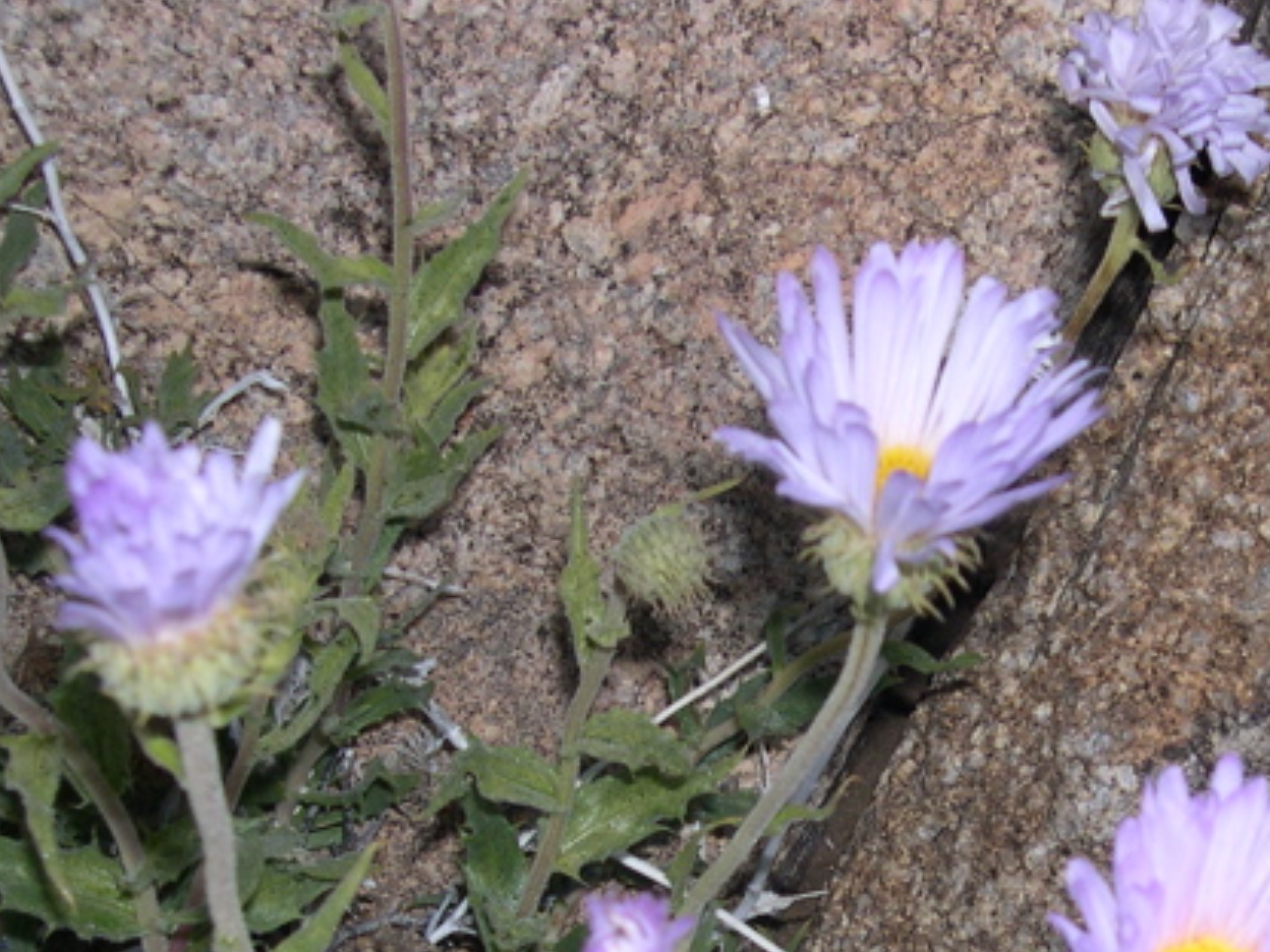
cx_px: 986
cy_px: 809
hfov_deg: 26.3
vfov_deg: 19.9
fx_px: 2678
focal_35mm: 73
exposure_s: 1/60
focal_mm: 8
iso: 100
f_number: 7.6
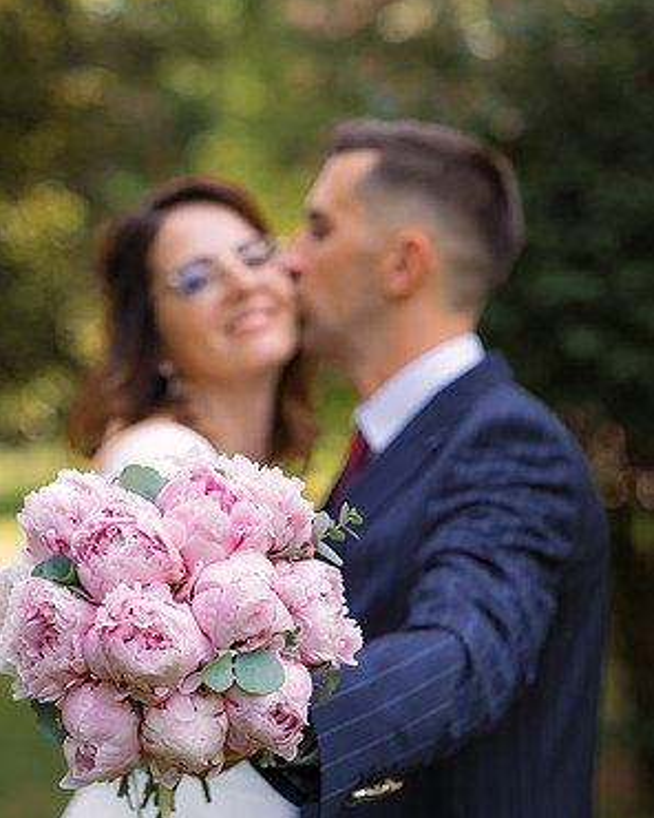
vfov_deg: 19.7
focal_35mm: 97
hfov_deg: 15.9
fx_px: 2347
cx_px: 328
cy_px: 347
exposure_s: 1/400
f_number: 3.2
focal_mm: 85
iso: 400
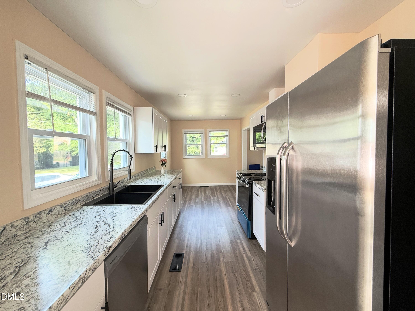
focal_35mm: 14
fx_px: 168
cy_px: 156
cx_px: 208
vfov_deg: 85.7
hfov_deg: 102.1
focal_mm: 2.22
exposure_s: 1/100
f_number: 2.2
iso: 125
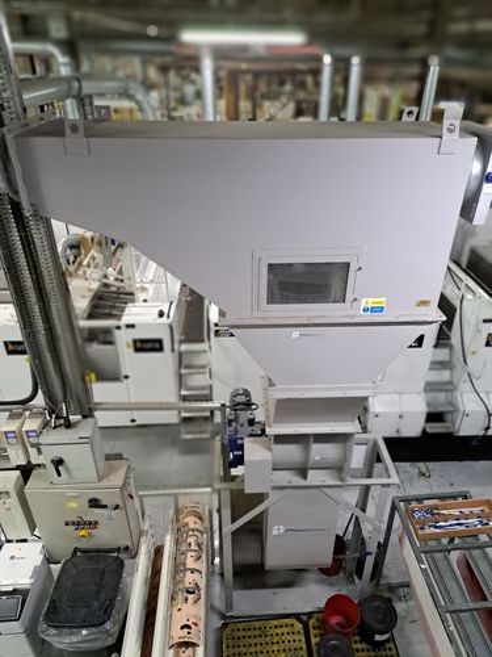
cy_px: 328
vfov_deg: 71.6
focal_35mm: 24
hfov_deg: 56.8
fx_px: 455
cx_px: 246
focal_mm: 5.23
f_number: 1.8
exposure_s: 1/50
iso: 500
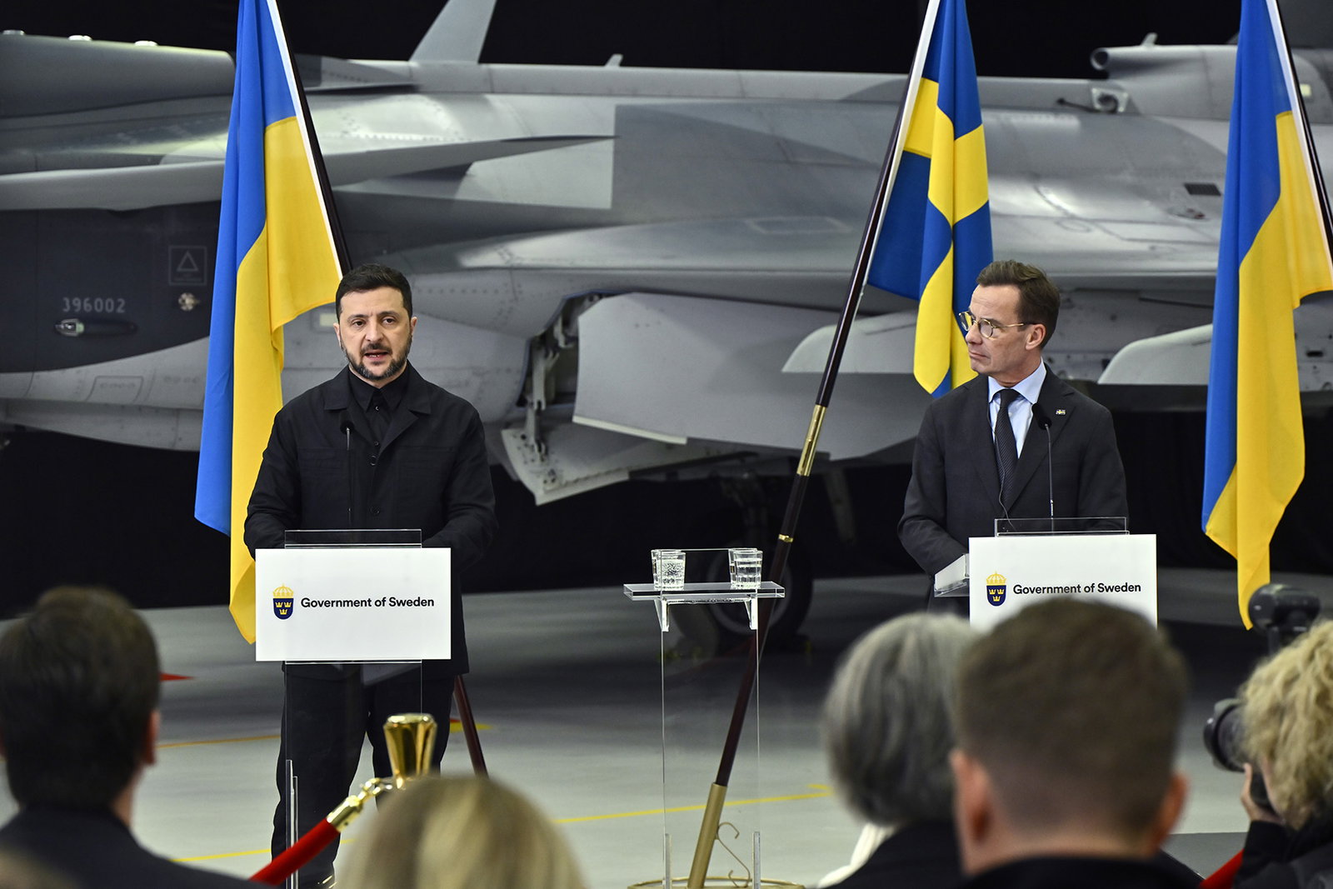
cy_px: 444
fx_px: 3629
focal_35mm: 98
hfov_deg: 20.8
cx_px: 666
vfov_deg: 14.0
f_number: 5
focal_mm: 98
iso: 3200
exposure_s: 1/200
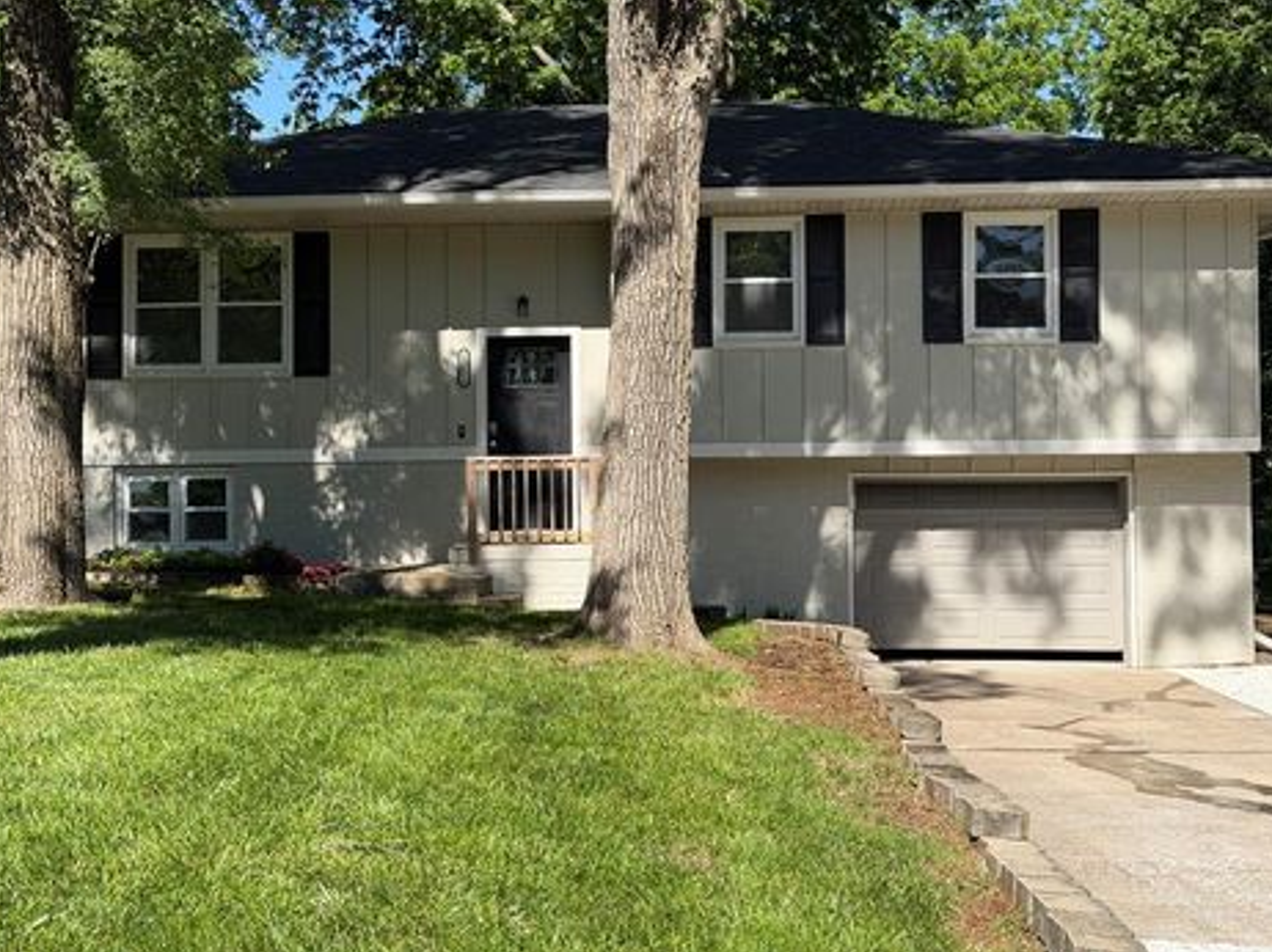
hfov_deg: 36.8
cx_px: 608
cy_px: 450
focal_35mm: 52
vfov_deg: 28.0
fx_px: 1910
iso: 64
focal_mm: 6.76
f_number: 1.78
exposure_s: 1/2415
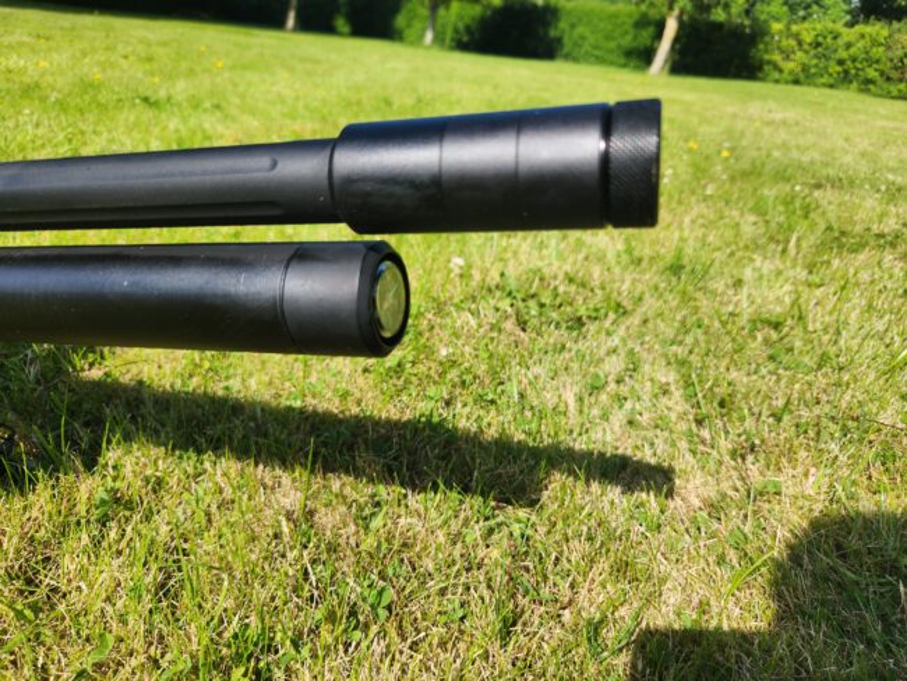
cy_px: 340
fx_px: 603
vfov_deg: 58.9
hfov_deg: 73.9
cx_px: 454
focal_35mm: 23
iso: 20
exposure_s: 1/1111
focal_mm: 5.4
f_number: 1.8
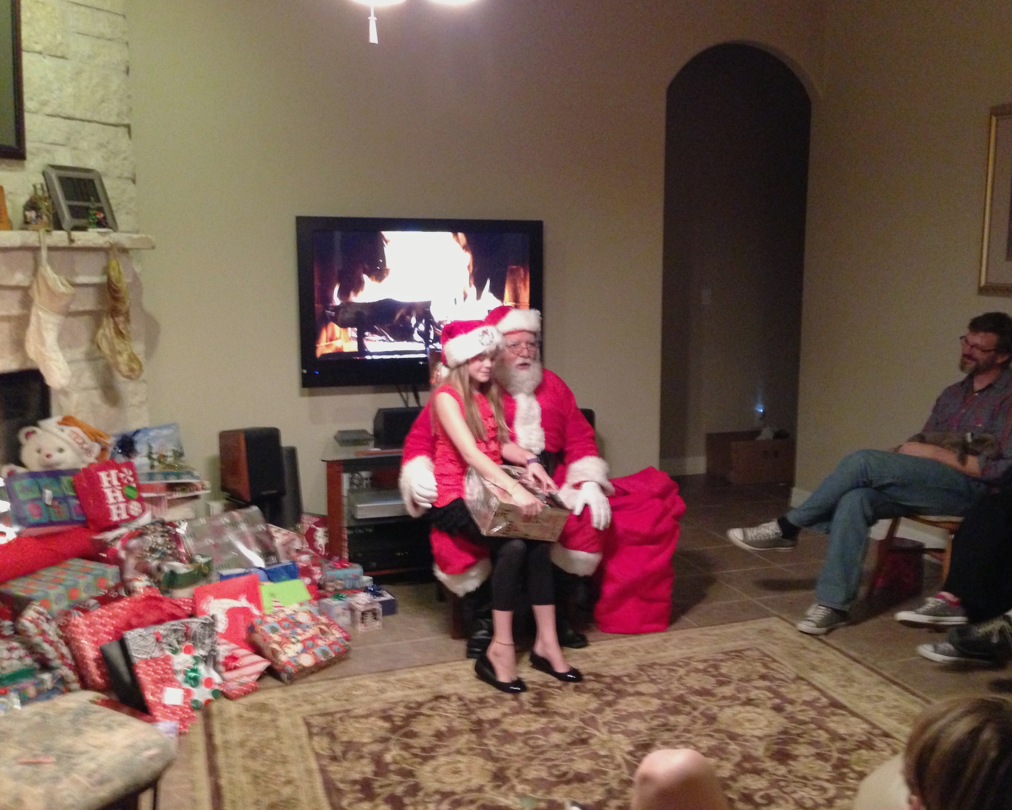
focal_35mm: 35
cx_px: 532
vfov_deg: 42.2
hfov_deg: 51.5
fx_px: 1048
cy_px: 406
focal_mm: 4.13
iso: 640
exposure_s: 1/15
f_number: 2.4
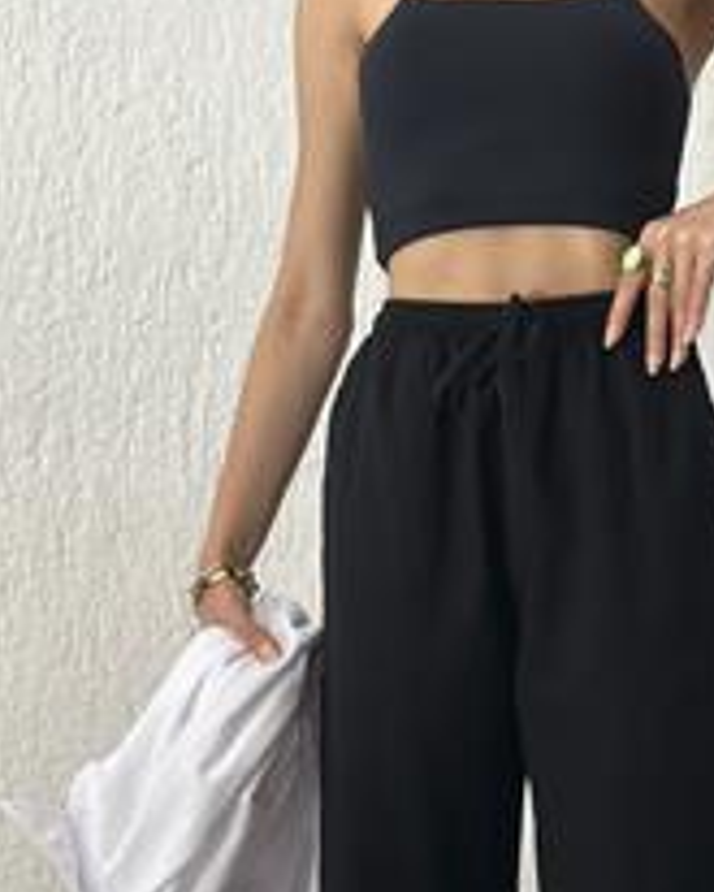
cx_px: 532
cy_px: 866
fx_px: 2560
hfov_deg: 15.8
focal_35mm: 97
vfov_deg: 19.3
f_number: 1.78
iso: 125
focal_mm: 6.86
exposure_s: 1/67
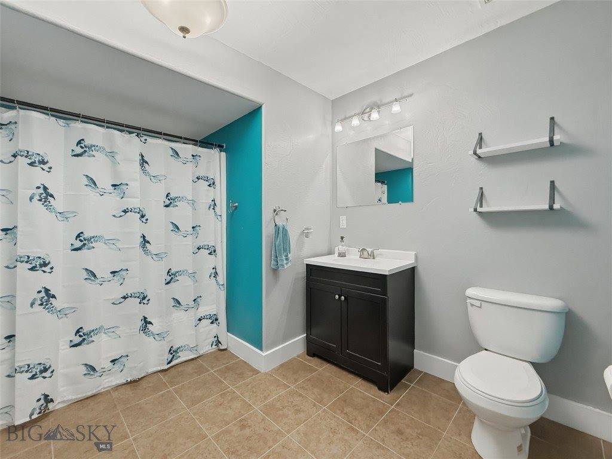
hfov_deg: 102.1
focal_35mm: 14
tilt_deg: -0.8
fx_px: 248
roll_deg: -1.8
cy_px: 230
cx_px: 306
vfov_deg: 85.7
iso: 400
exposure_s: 1/120
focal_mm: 2.2
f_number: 2.2
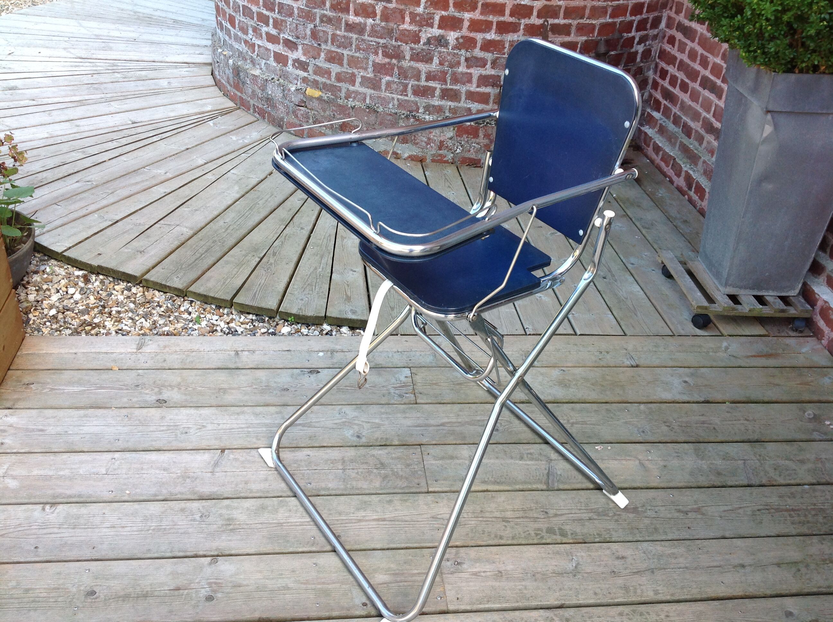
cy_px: 311
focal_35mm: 35
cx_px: 416
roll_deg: -5.0
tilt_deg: -31.4
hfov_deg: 52.7
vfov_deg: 40.6
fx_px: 841
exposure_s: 1/129
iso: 50
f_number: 2.4
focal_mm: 4.28
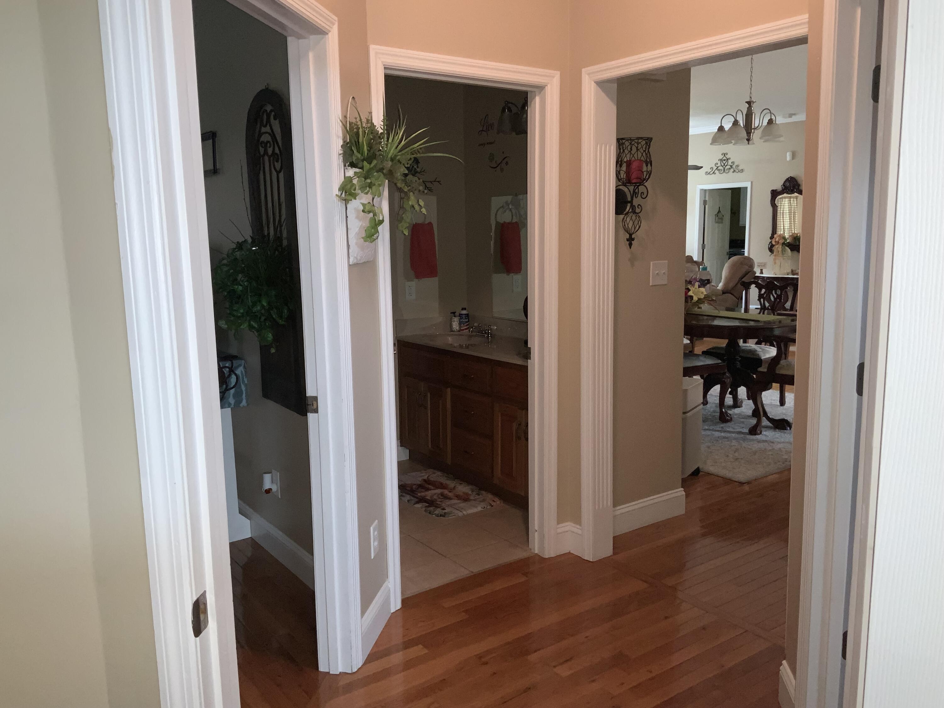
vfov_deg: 48.2
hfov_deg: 61.7
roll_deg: +0.7
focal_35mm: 29
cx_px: 472
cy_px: 354
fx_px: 791
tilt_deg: -8.9
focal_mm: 3
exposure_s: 1/40
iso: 80
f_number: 1.8
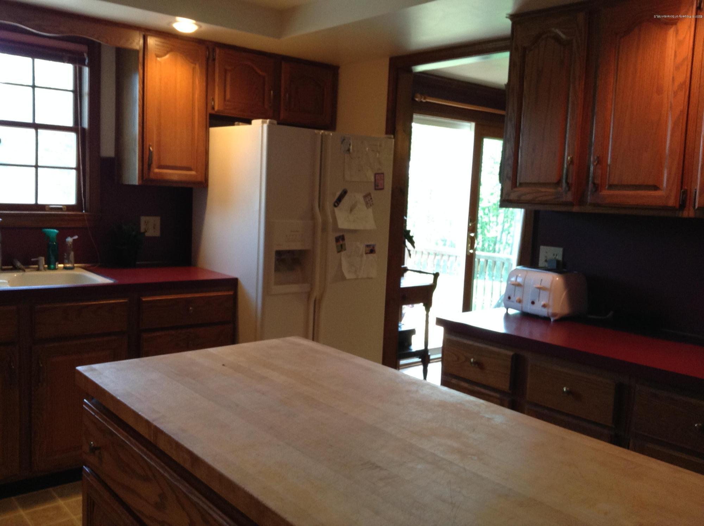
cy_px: 263
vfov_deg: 42.8
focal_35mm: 33
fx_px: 670
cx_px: 352
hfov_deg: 55.4
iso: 80
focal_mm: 3.3
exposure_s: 1/24
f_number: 2.4
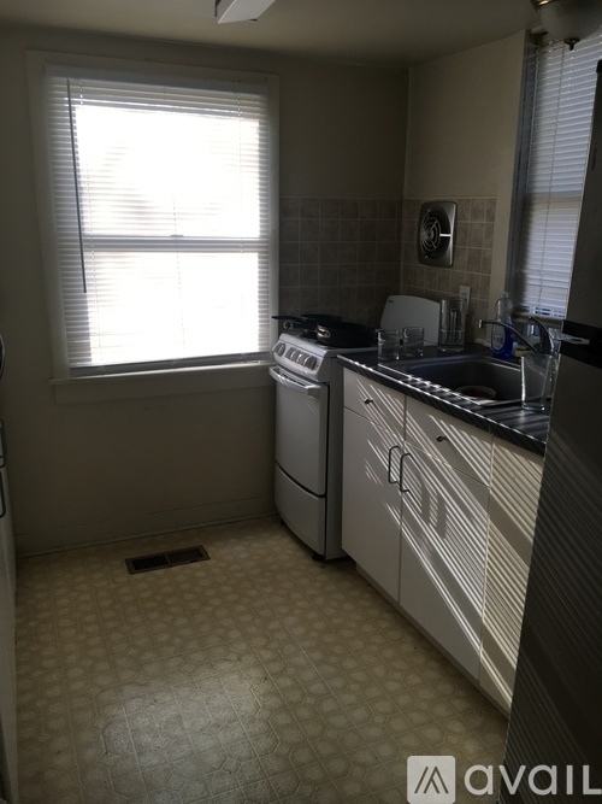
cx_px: 301
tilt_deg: -13.3
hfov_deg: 48.2
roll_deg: -0.9
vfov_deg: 61.7
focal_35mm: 29
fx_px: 673
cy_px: 402
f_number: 2.2
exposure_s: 1/120
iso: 40
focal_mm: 4.15
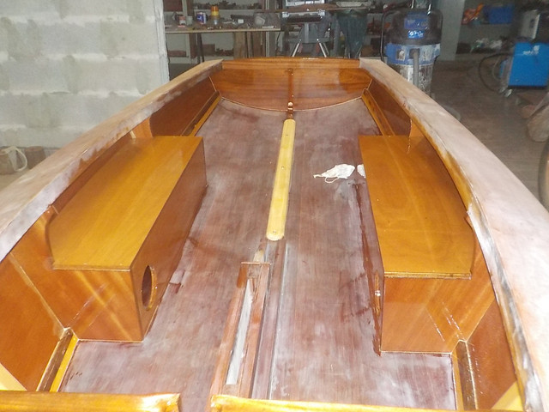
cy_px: 206
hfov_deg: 60.0
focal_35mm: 30
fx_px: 476
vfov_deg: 46.8
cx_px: 274
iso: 800
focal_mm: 4.1
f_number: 3.3
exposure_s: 1/30
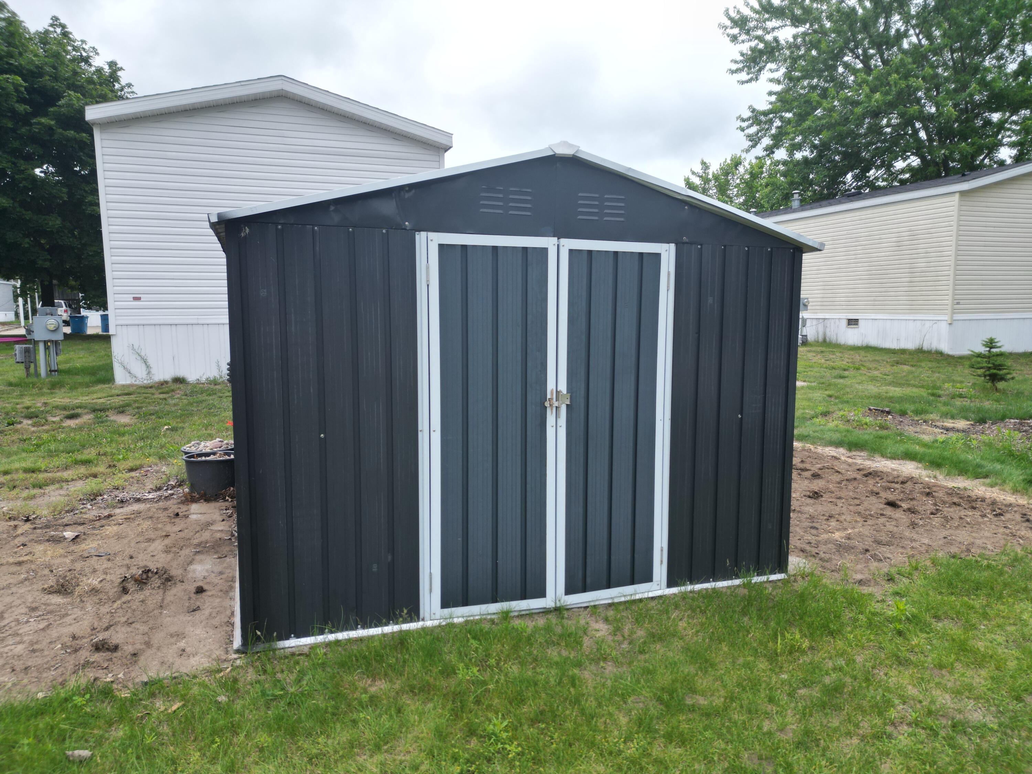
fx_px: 716
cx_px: 516
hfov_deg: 71.6
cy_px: 387
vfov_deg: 56.8
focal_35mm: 24
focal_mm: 6.72
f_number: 1.7
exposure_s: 1/1500
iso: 120
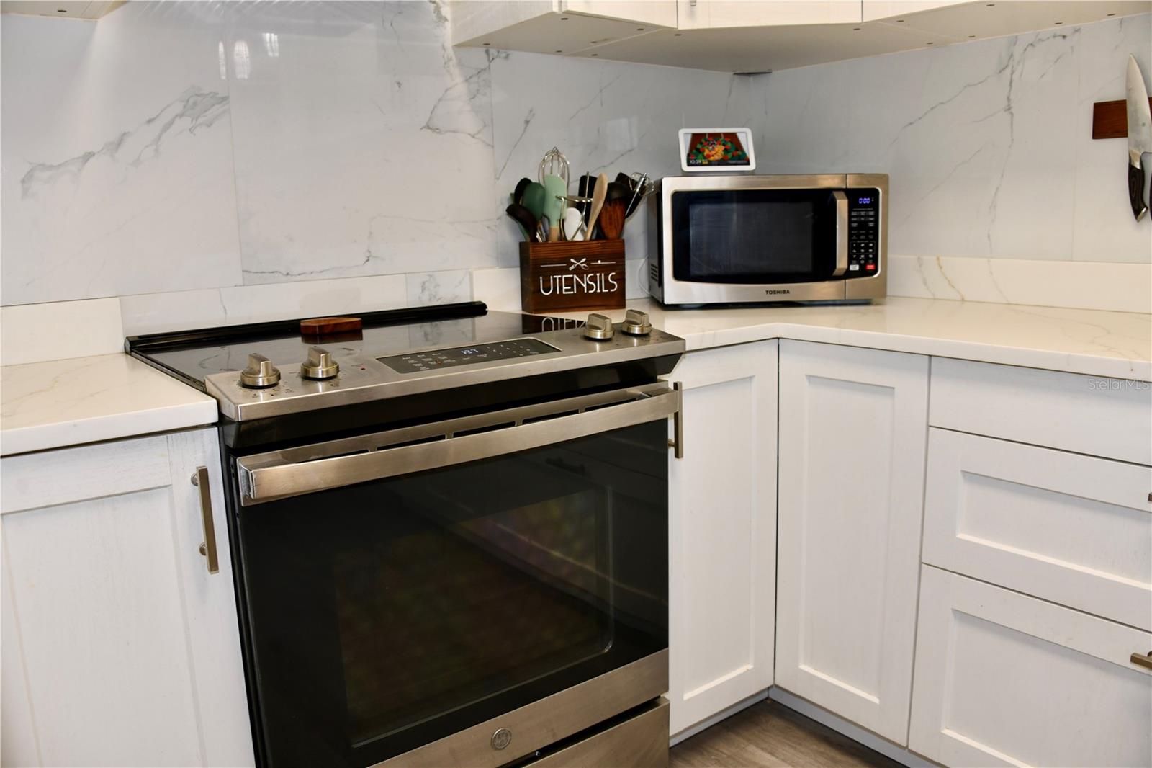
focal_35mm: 28
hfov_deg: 65.5
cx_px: 576
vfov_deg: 46.4
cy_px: 384
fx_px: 896
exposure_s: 1/60
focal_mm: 28
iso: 450
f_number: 5
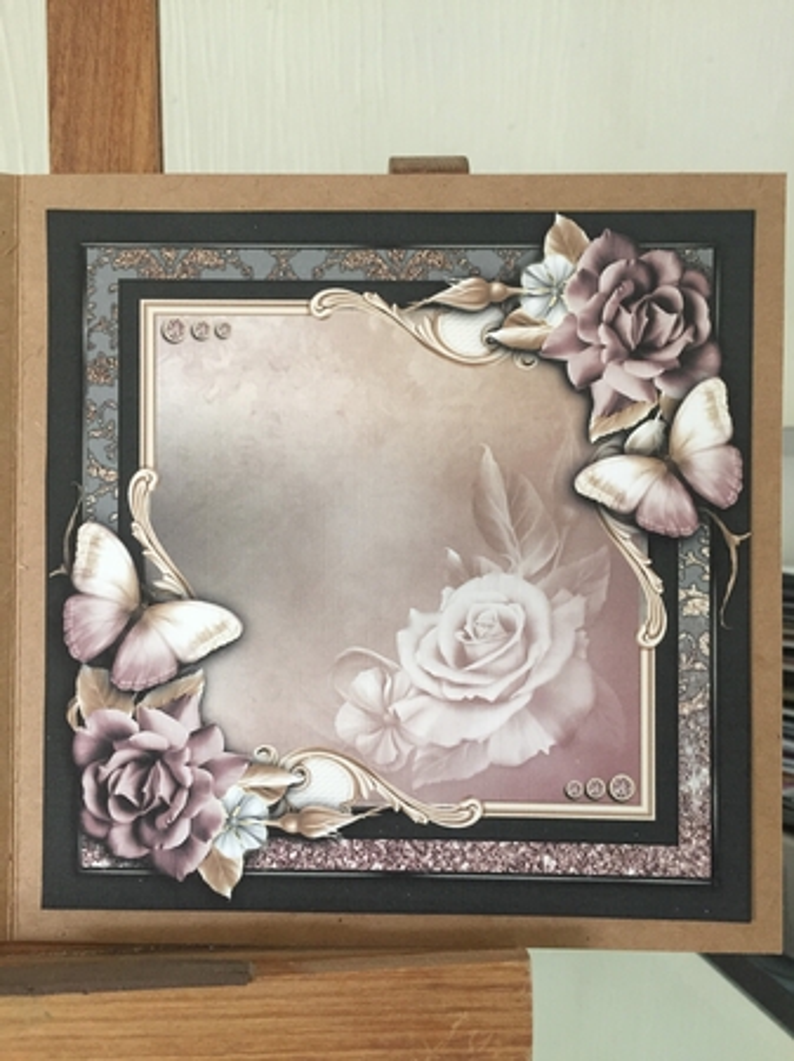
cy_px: 530
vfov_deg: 61.7
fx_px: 888
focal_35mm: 29
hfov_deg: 48.2
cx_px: 397
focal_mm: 4.15
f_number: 2.2
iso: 160
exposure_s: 1/33
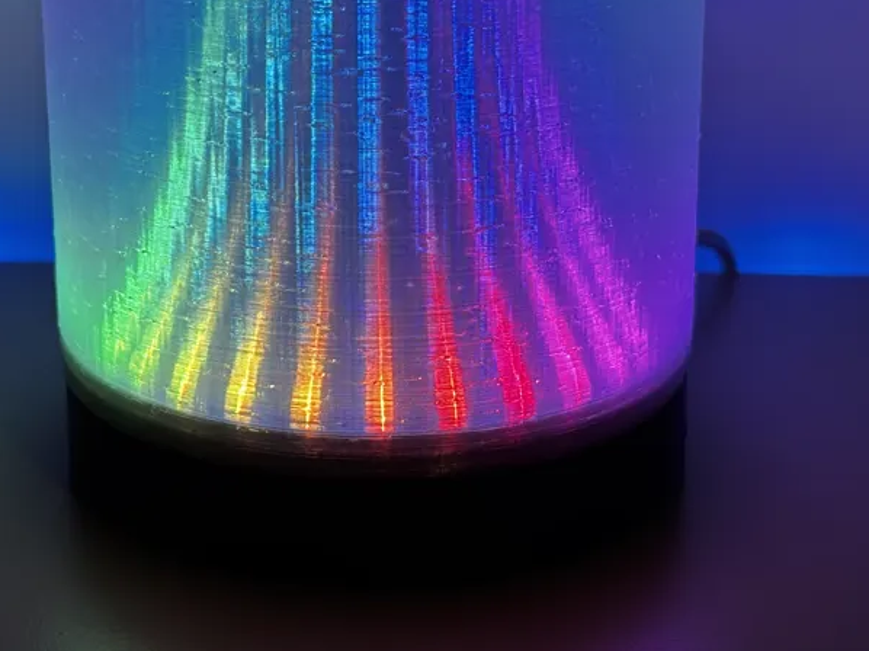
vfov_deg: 16.8
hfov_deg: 22.5
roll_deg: +0.7
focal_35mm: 87
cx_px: 328
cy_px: 135
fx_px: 2183
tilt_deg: -17.4
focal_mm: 5.96
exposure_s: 1/172
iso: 40
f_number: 1.6
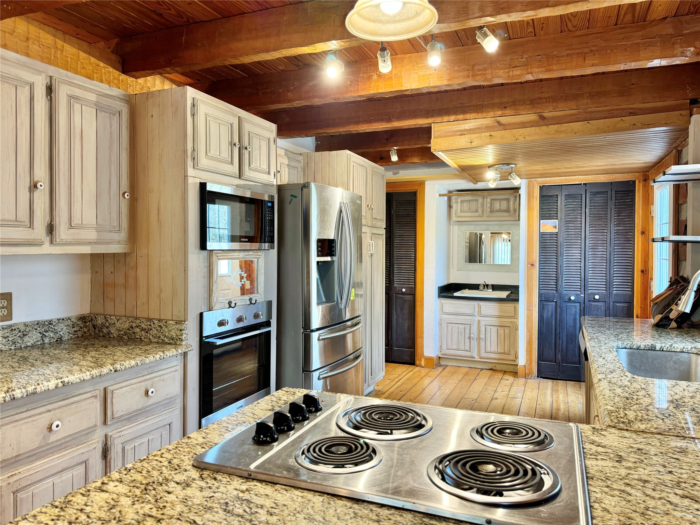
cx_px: 350
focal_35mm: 24
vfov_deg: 56.8
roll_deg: -1.2
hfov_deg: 71.6
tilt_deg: -1.1
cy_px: 262
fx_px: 485
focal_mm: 6.76
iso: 125
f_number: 1.78
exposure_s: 1/60
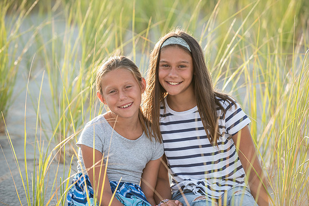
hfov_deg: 13.7
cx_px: 154
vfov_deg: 9.2
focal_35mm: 150
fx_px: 1288
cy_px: 103
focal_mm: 150
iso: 250
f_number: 4
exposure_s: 1/800
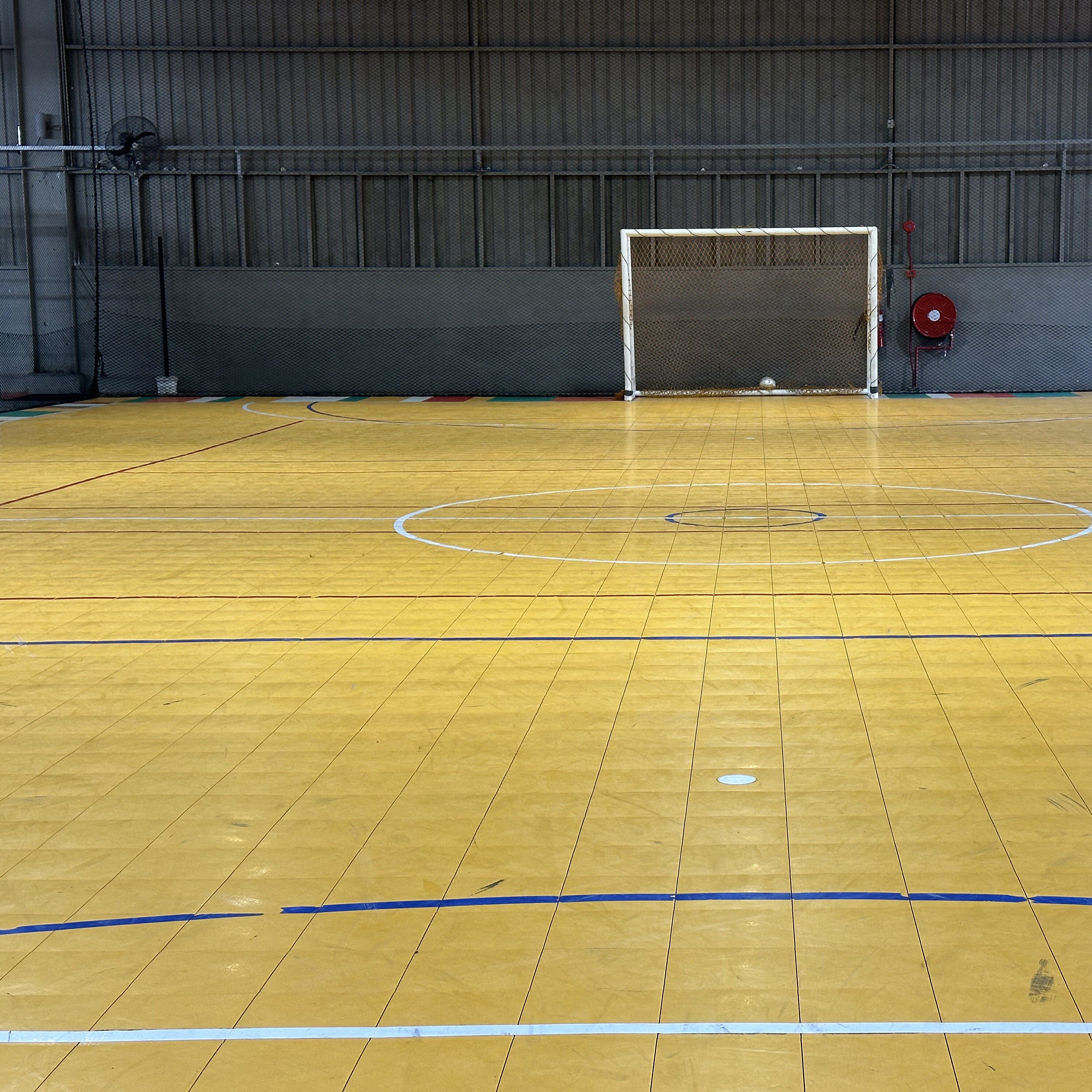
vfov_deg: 30.0
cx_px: 733
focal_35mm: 57
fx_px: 2034
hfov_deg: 29.8
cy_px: 548
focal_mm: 6.86
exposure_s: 1/50
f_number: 1.78
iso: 80
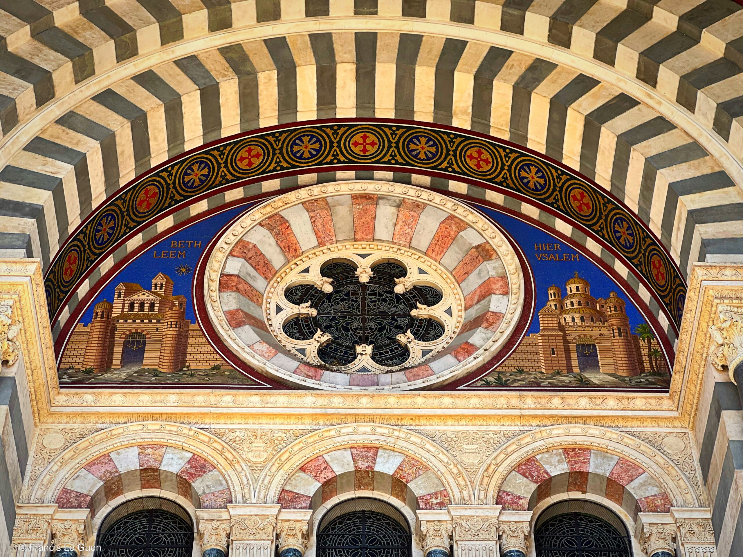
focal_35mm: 77
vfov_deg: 19.1
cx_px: 372
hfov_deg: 25.3
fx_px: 1653
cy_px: 278
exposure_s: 1/254
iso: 32
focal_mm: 9
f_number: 2.8
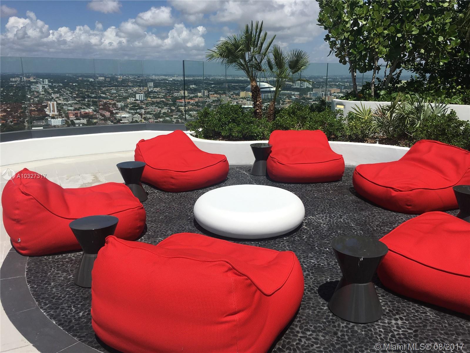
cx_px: 235
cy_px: 176
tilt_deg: -14.5
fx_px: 394
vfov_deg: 48.2
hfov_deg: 61.7
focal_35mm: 29
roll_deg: -0.4
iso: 25
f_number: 2.2
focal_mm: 4.15
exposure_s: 1/3205
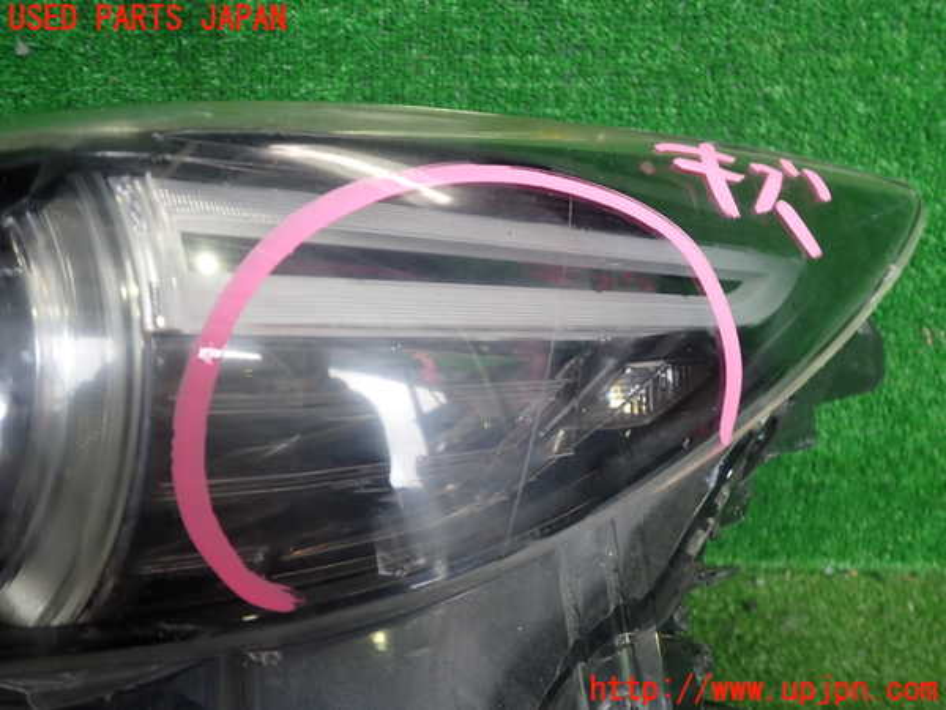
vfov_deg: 46.8
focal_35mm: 30
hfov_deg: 60.0
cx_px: 473
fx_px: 820
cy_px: 355
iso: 200
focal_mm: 5.4
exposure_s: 1/80
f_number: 2.3
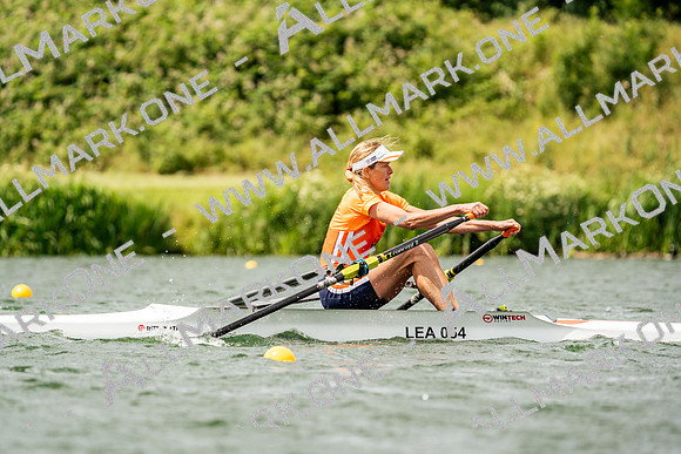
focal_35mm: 350
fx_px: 6622
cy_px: 227
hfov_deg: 5.9
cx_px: 340
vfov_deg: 3.9
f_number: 6.3
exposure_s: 1/2000
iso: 320
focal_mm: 350
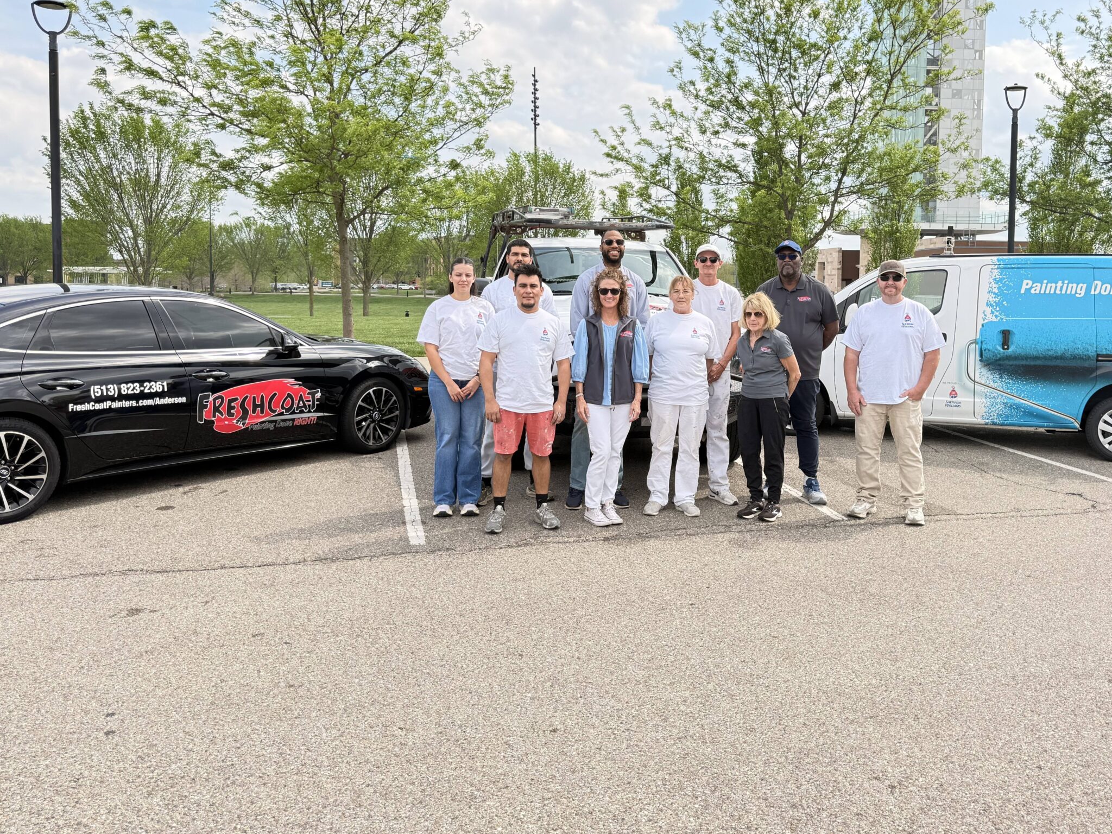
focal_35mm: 30
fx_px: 964
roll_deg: +0.3
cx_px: 652
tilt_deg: -1.8
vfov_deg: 46.5
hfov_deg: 59.6
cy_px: 335
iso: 100
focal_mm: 6.76
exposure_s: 1/1361
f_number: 1.78
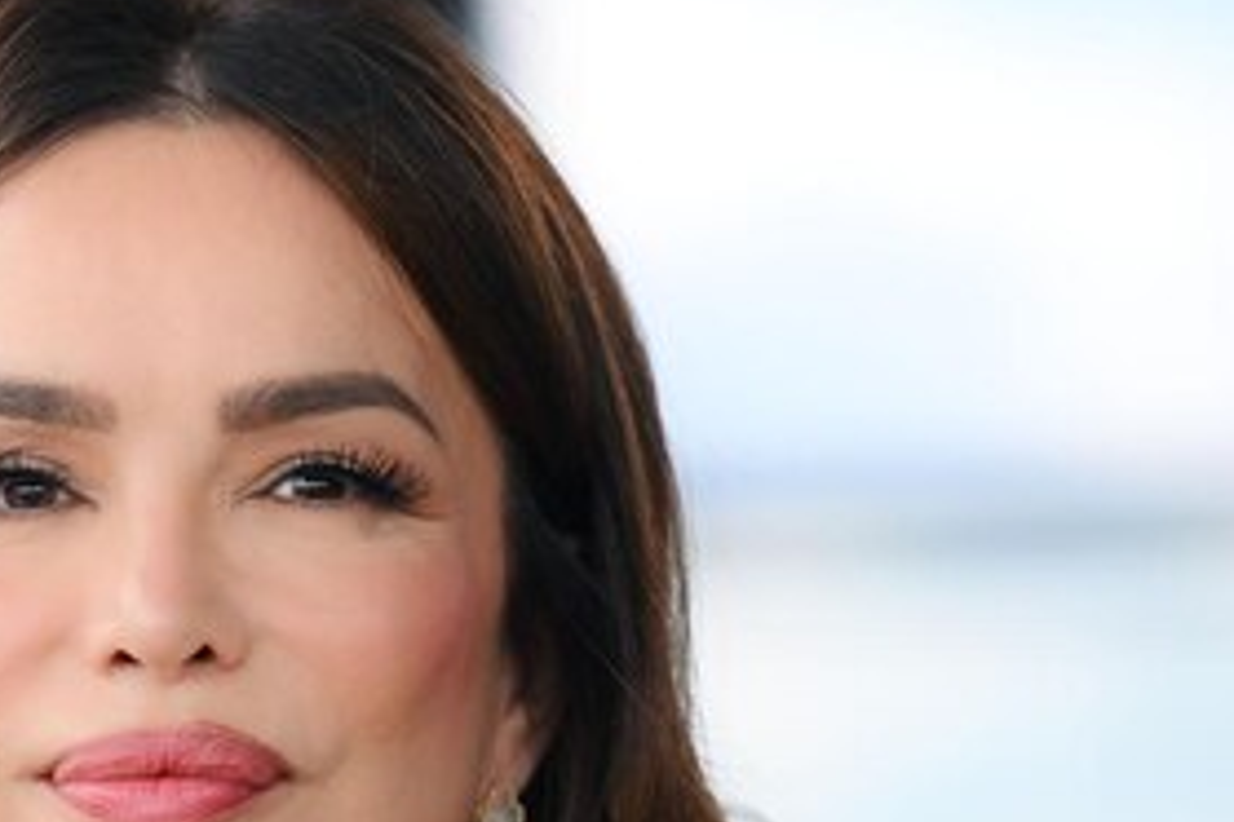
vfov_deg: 3.2
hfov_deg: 4.9
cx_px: 146
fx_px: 14533
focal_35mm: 424
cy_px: 678
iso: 1600
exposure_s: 1/1600
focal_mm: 200
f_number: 4.5
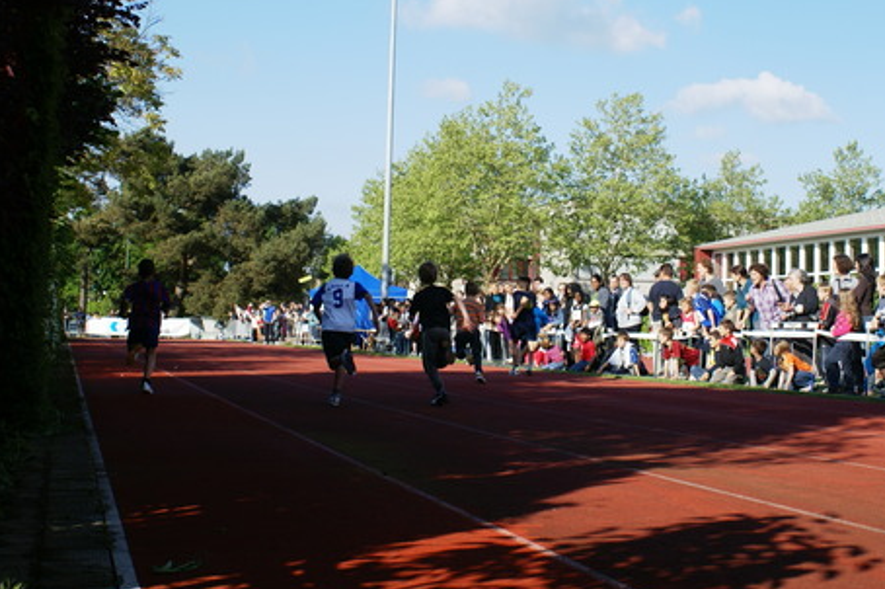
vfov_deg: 26.9
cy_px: 246
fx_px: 1228
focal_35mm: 50
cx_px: 474
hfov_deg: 39.6
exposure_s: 1/320
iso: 100
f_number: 7.1
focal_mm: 28
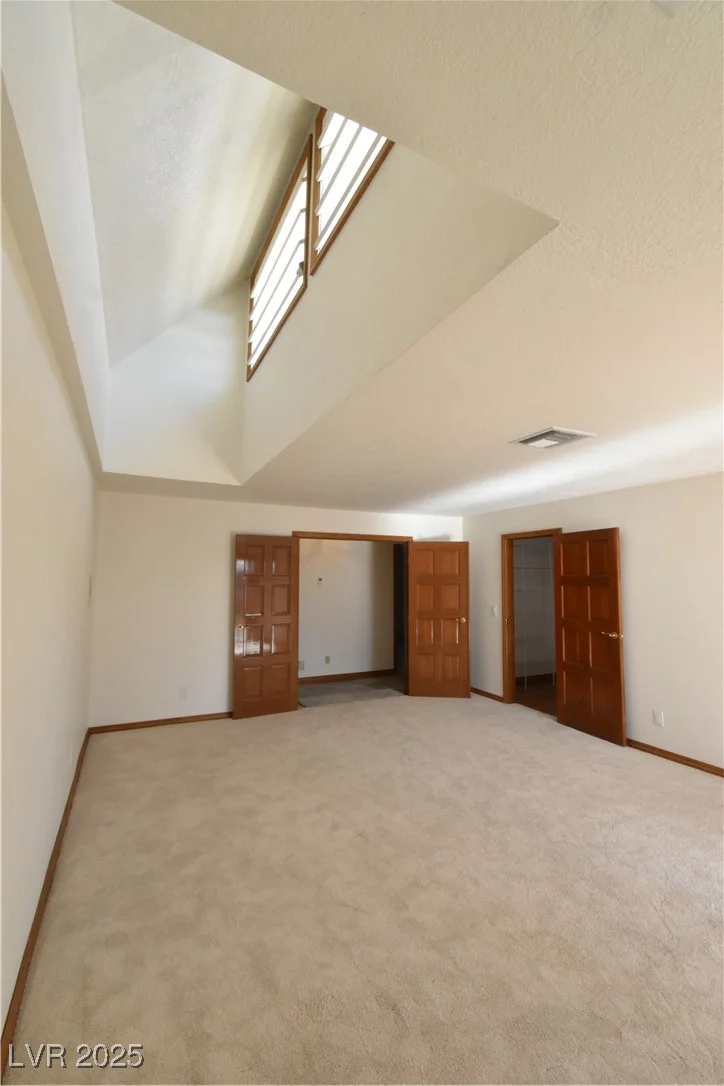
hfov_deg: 77.3
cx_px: 362
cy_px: 543
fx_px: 452
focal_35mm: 15
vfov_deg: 100.4
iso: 2000
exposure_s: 1/25
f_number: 22
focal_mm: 10
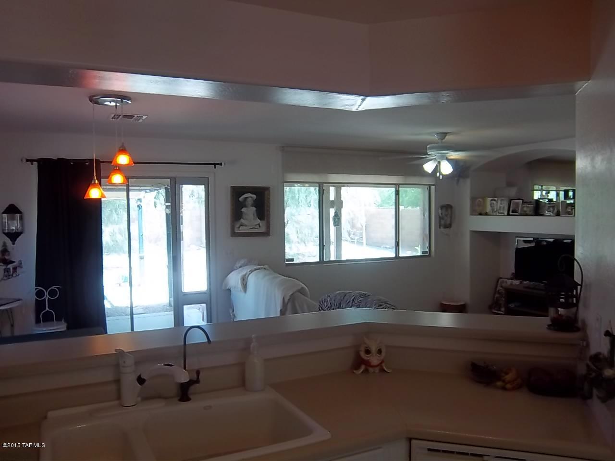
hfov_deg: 63.4
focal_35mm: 28
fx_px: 497
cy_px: 230
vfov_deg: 49.7
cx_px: 308
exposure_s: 1/40
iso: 64
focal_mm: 5.05
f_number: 3.5
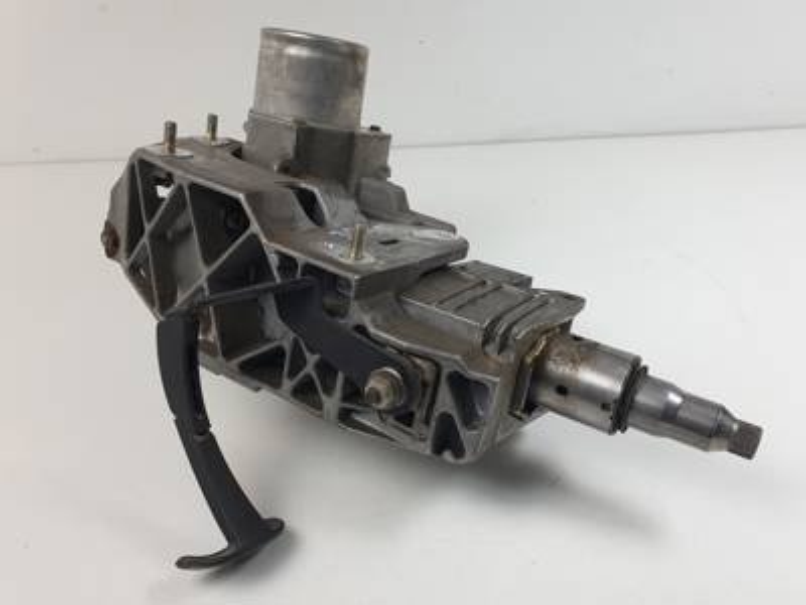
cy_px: 302
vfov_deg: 53.1
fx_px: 605
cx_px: 403
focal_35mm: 26
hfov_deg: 67.3
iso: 50
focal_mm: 4.3
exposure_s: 1/145
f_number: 2.4
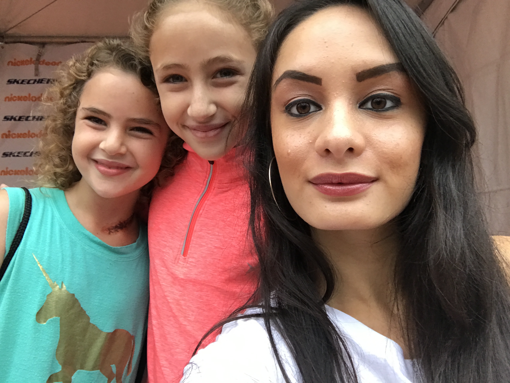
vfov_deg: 44.2
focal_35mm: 32
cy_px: 192
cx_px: 255
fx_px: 472
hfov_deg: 56.8
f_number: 2.2
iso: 40
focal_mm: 2.87
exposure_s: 1/30
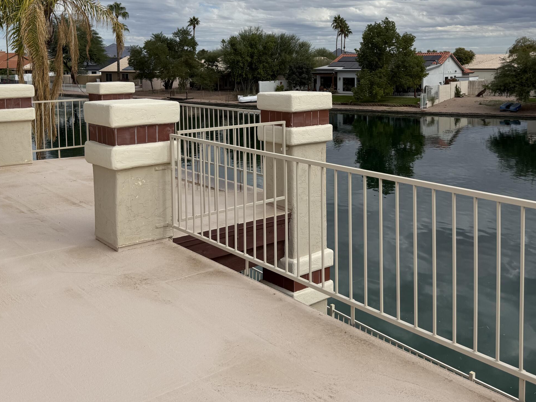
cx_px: 305
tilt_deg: -4.6
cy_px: 106
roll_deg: +0.3
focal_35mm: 37
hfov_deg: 50.0
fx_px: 573
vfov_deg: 37.8
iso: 80
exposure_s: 1/6711
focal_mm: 6.76
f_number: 1.78
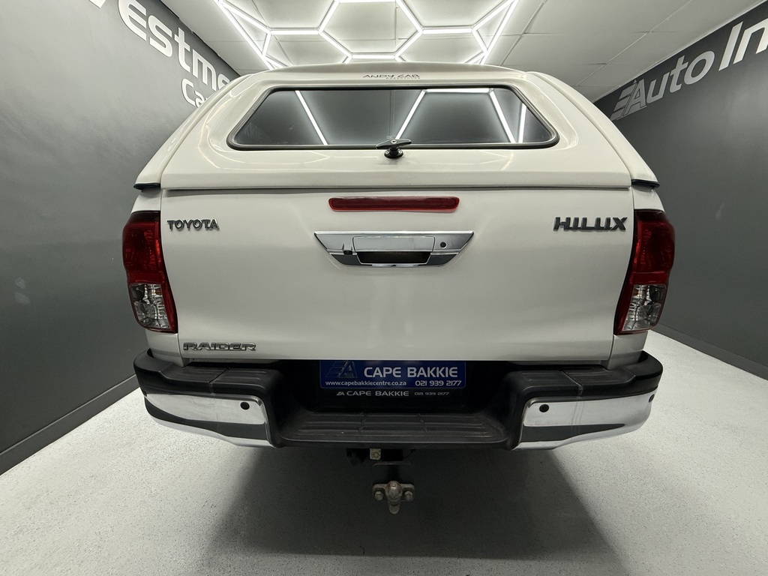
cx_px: 384
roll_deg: +0.3
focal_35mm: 14
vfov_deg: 85.7
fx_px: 311
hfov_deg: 102.1
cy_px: 288
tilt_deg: -11.6
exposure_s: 1/100
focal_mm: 2.22
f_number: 2.2
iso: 250
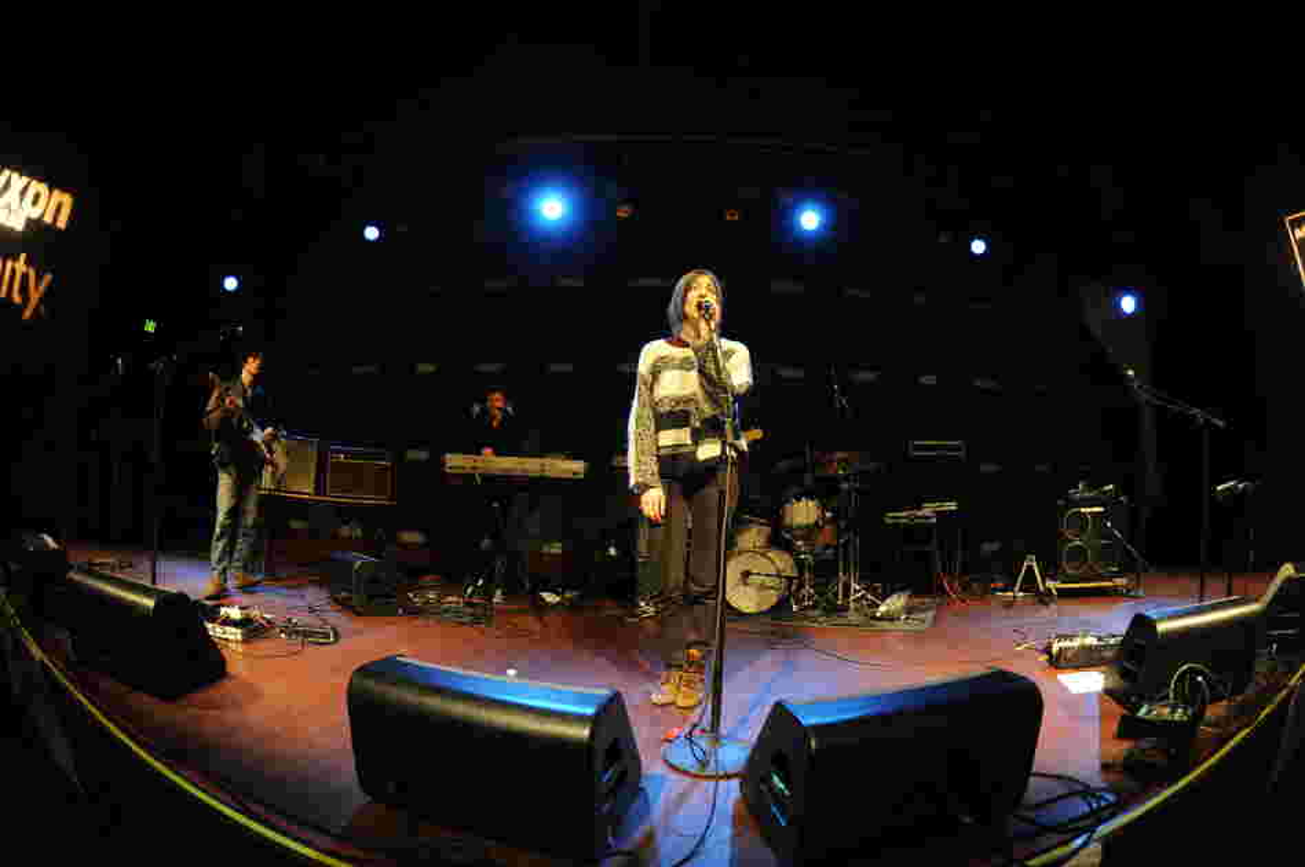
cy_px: 434
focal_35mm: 16
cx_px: 652
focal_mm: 16
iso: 3200
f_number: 2.8
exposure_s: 1/160
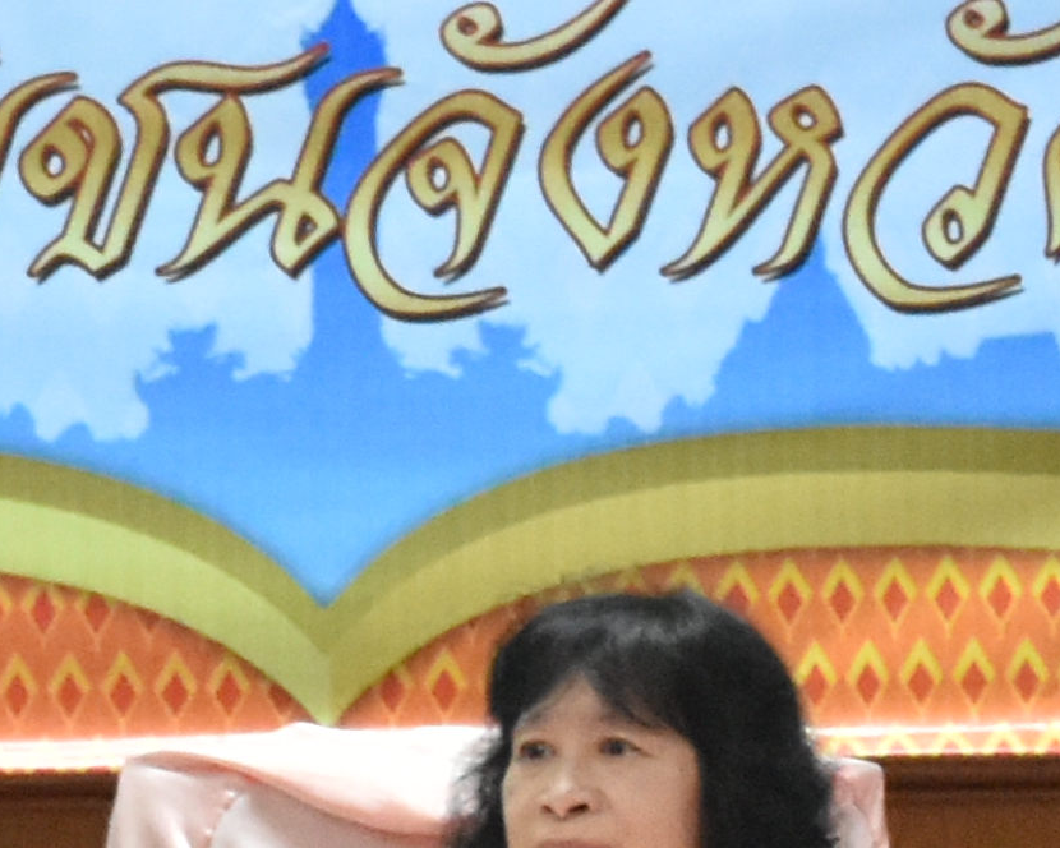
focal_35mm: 509
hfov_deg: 3.8
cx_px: 646
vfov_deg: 3.0
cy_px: 1512
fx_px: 15968
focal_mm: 50
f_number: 5.6
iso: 2500
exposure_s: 1/125
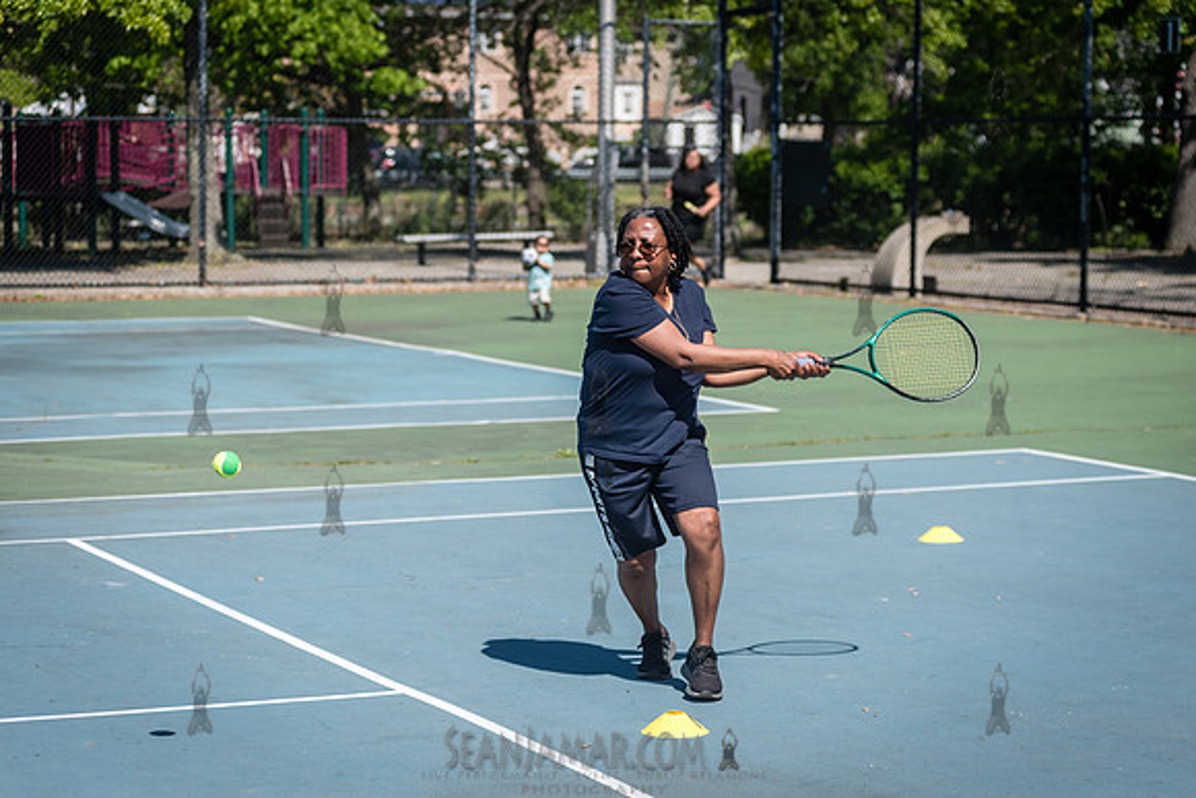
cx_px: 623
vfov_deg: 15.8
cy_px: 369
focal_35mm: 86
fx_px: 2873
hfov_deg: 23.5
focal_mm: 80
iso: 200
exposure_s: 1/3200
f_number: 3.5
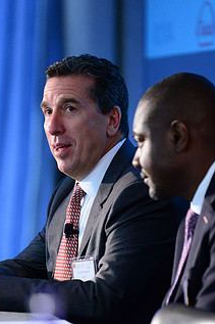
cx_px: 74
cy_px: 280
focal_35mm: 366
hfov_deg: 3.8
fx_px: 3282
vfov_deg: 5.6
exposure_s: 1/160
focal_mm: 200
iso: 4000
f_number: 2.8
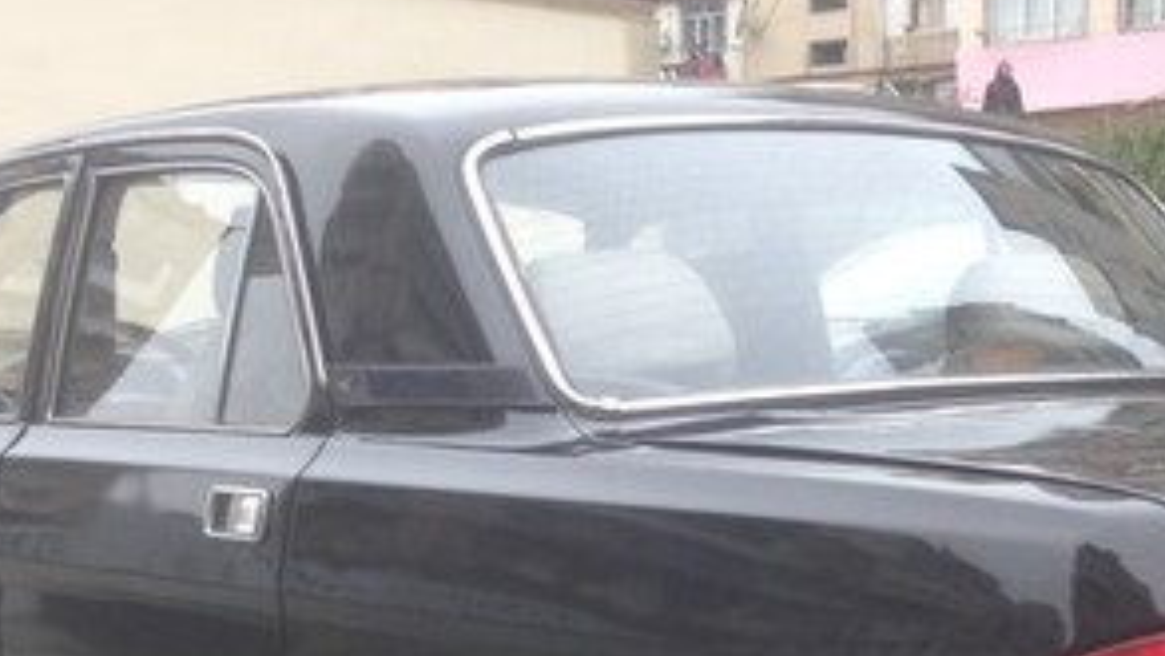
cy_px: 825
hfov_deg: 25.9
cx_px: 867
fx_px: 2503
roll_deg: -0.3
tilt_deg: -7.9
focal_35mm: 81
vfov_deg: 14.4
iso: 50
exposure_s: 1/143
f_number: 2.4
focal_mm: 4.12
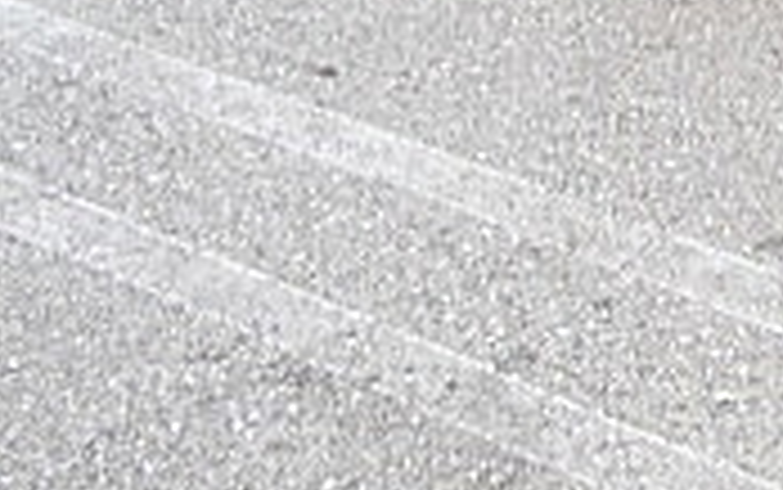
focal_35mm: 140
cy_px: -355
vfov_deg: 9.0
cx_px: 1436
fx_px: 2989
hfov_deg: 13.3
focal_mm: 6.3
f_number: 2.8
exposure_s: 1/80
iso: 100
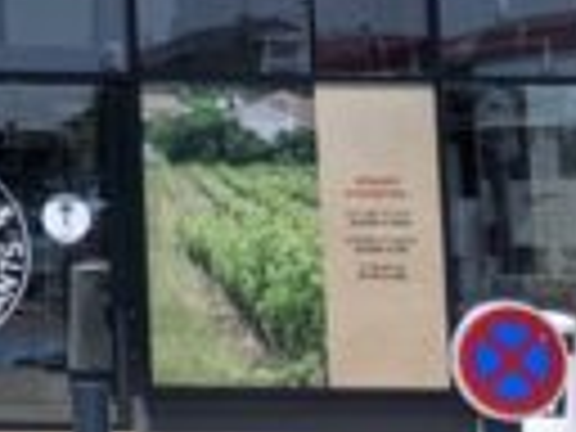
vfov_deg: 8.9
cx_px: -693
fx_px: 2696
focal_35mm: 162
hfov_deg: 10.8
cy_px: -288
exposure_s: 1/2933
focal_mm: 4.44
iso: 54
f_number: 1.8
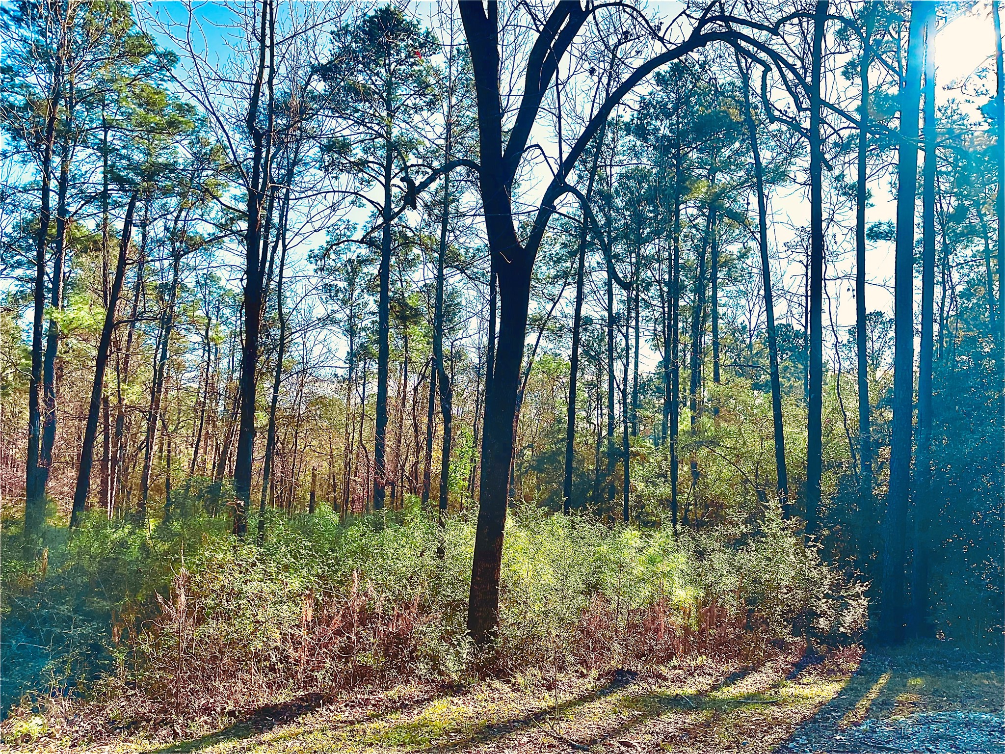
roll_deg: -1.1
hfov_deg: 67.3
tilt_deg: +5.0
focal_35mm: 26
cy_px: 377
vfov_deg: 53.1
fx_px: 755
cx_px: 502
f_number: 1.6
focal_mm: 5.1
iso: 50
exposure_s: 1/2268
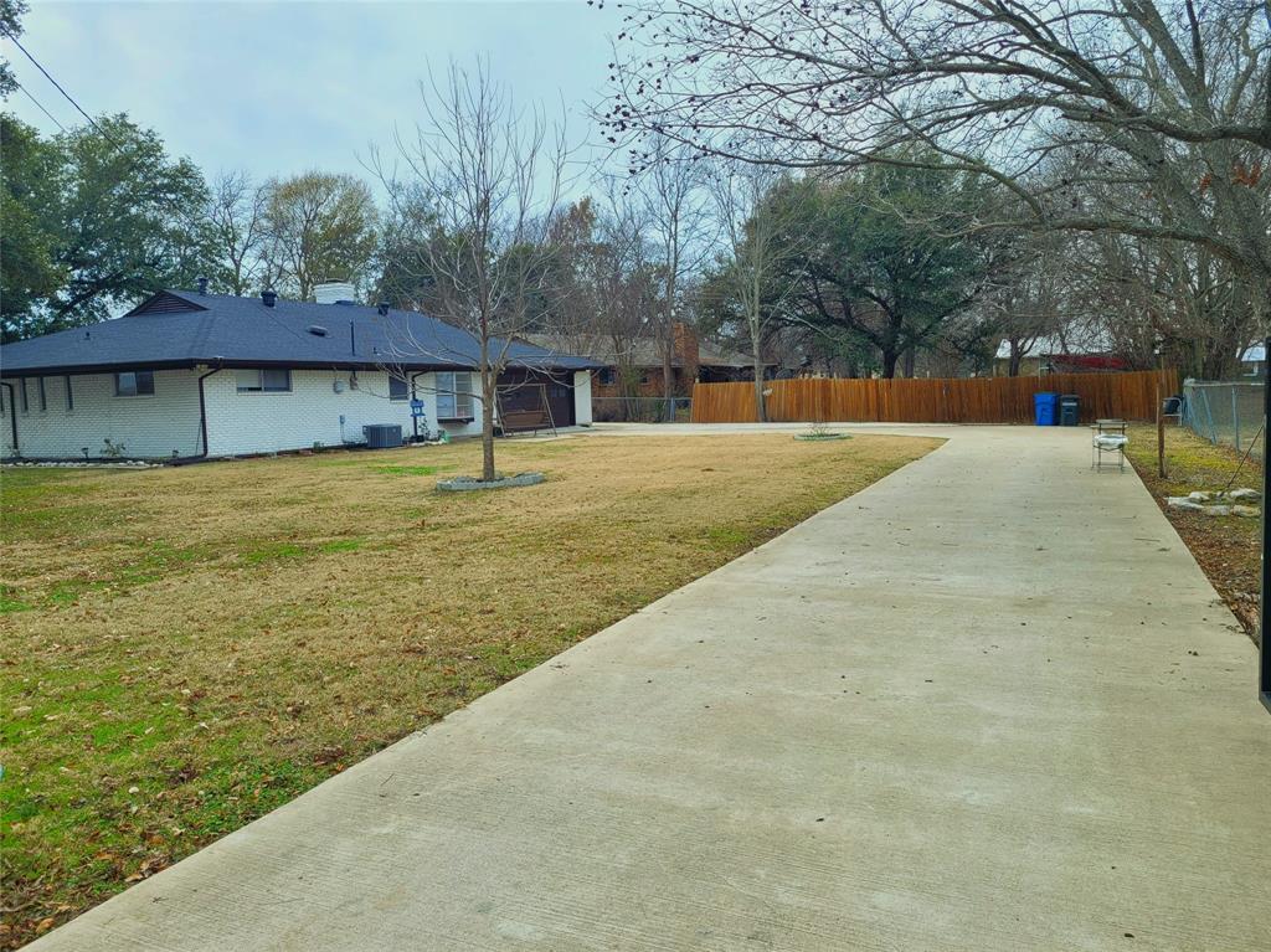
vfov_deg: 53.0
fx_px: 954
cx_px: 636
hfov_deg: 67.3
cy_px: 476
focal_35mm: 26
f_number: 1.8
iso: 40
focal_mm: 5.4
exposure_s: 1/833
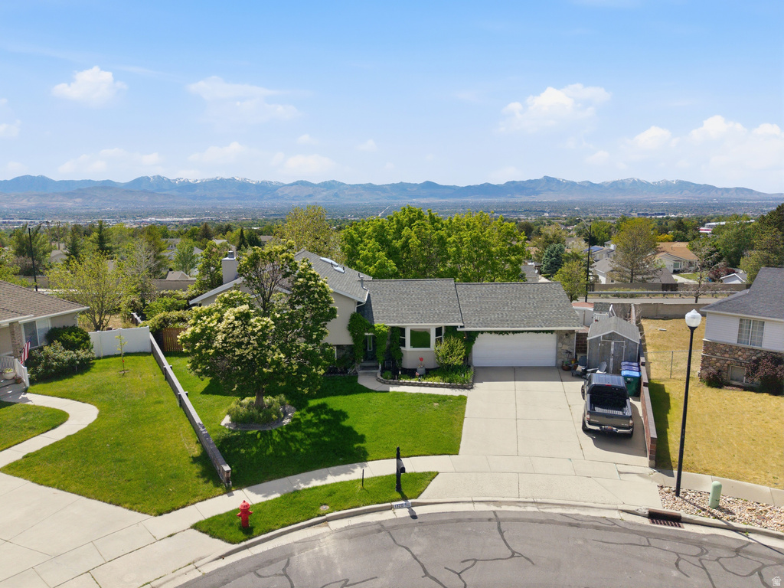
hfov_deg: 71.6
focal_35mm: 24
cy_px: 294
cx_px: 392
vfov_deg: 56.8
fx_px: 544
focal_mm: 8.7
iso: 290
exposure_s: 1/6400
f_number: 1.8
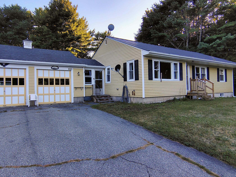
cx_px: 108
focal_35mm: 23
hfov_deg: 73.8
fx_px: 157
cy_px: 86
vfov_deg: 58.9
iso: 100
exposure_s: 1/124
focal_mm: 2.13
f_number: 2.2
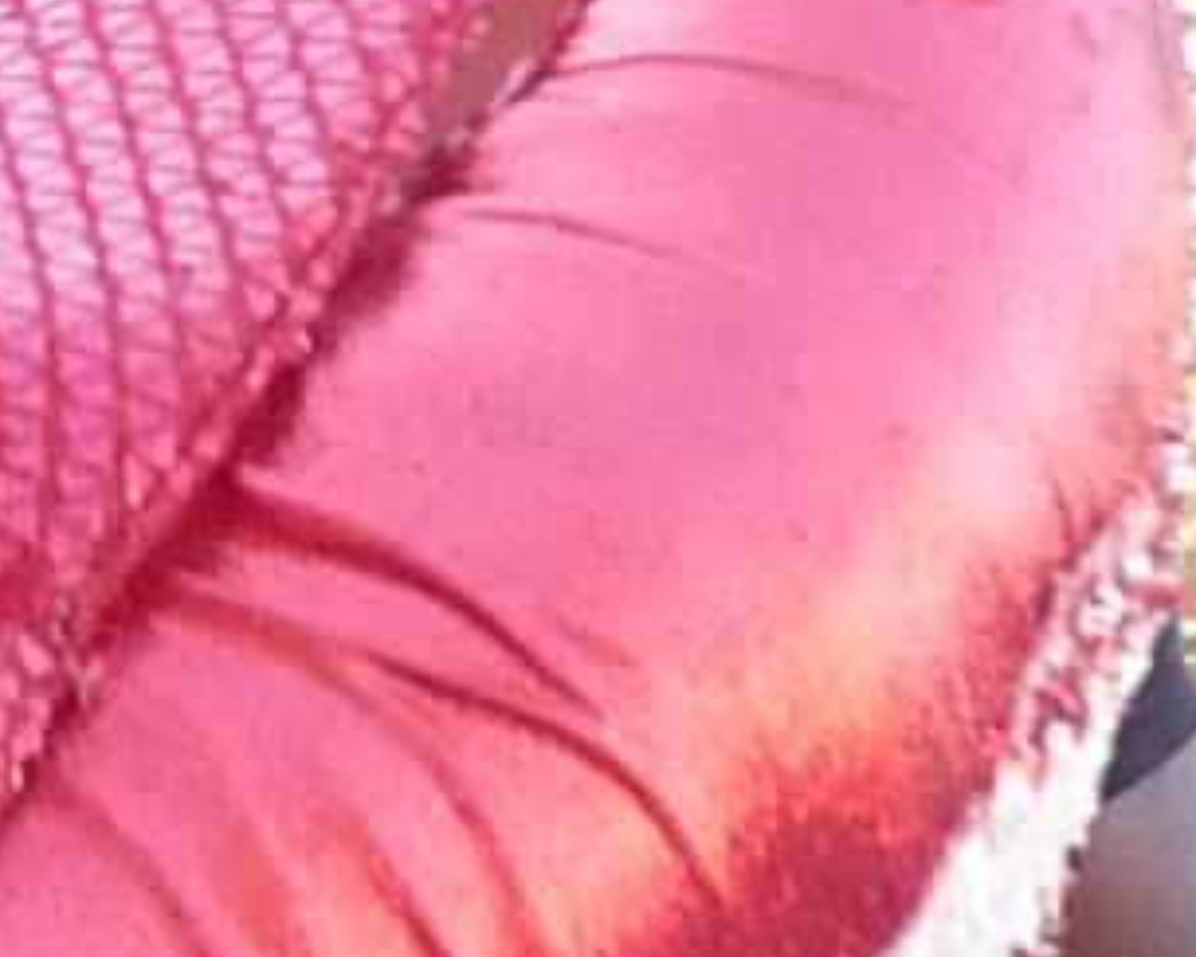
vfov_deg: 4.6
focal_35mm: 328
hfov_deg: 5.9
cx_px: -196
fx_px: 11610
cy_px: 2204
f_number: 2.8
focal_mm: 4.9
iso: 200
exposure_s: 1/160
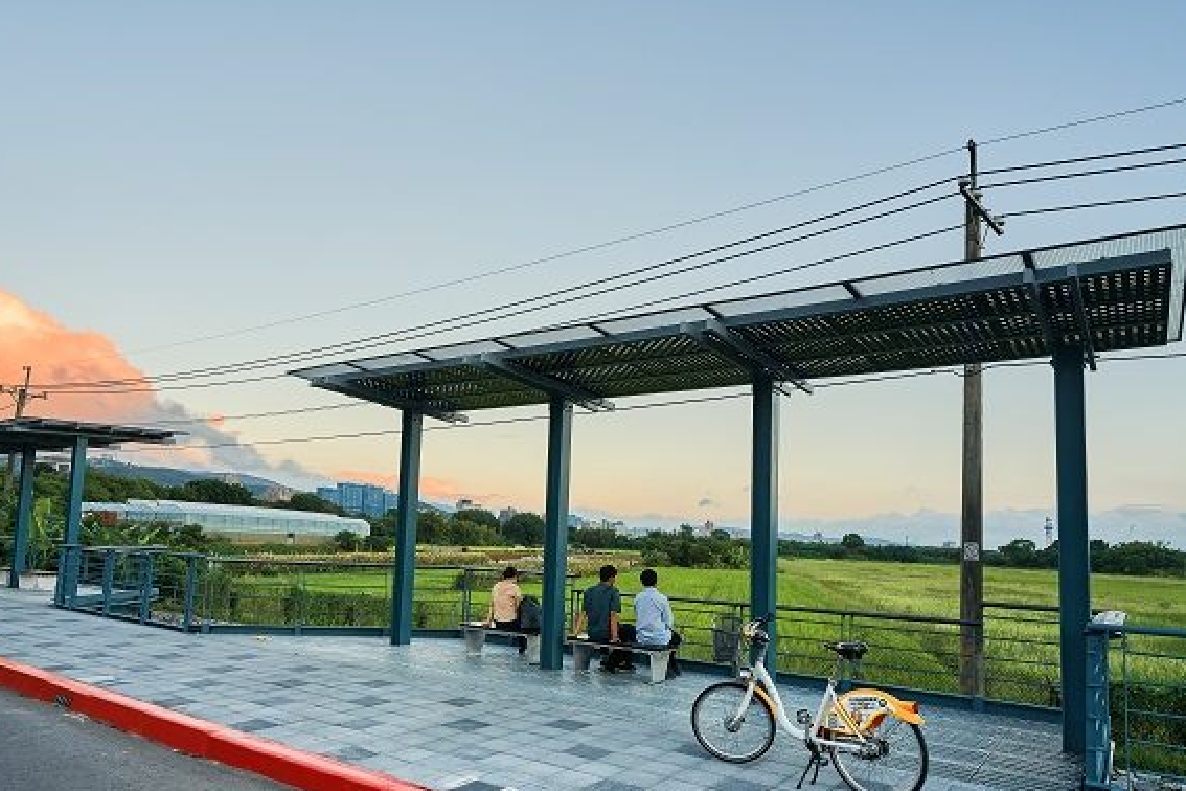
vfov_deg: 52.8
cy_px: 466
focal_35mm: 24
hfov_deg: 73.6
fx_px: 791
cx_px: 550
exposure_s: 1/800
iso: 1250
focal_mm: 20
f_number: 4.5
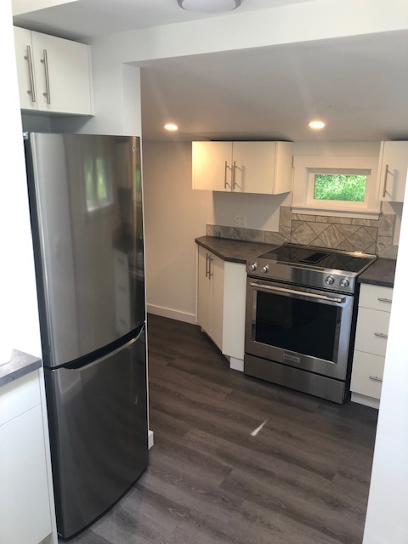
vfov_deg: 63.4
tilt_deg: -13.6
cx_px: 204
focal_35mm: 28
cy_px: 272
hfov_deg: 49.7
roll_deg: -1.0
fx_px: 440
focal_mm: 3.99
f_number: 1.8
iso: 25
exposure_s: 1/30
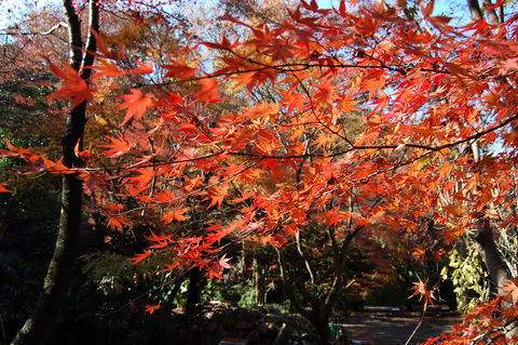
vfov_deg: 47.8
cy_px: 172
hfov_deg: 67.4
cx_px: 259
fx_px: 388
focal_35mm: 27
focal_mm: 18
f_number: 6.3
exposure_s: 1/160
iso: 200
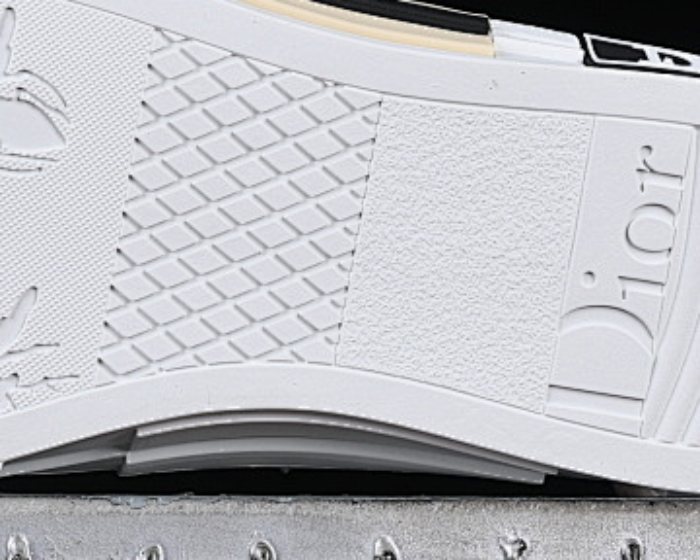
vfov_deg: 7.3
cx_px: 132
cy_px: 74
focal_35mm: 211
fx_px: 4371
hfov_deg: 9.1
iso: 160
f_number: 8
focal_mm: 50
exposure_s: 1/80
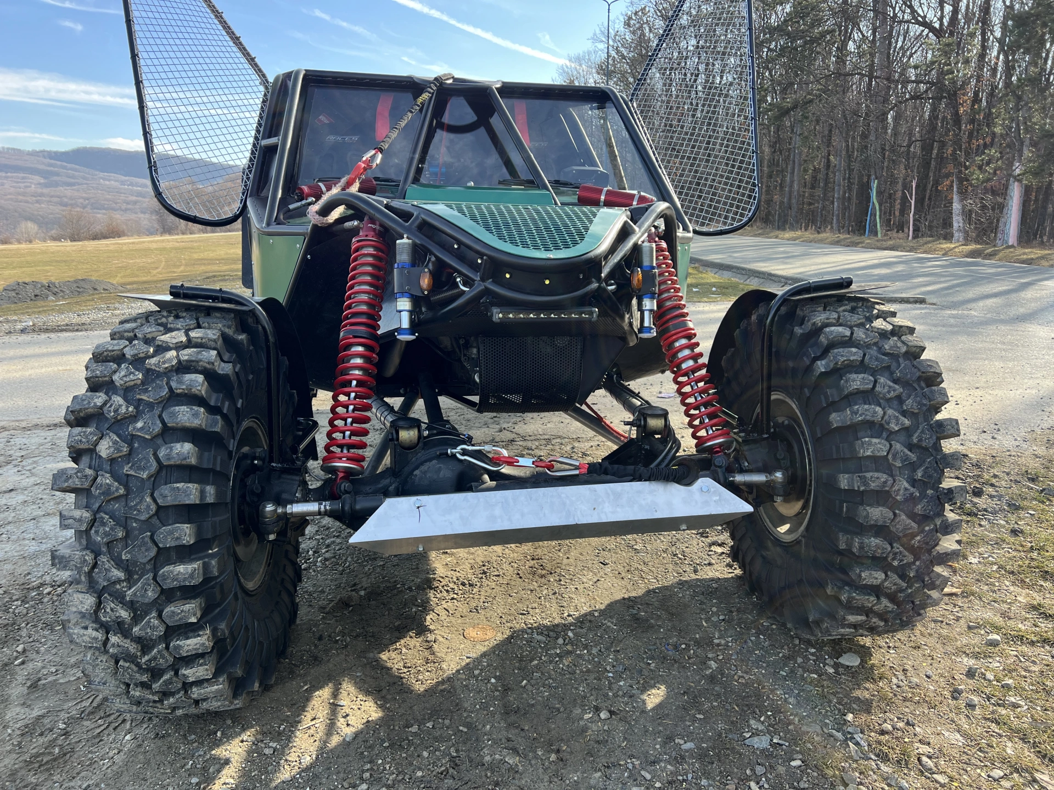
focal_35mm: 26
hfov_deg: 67.3
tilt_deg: -12.9
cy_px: 395
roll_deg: +0.2
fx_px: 792
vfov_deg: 53.1
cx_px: 527
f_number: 1.5
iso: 50
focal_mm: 5.7
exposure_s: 1/533
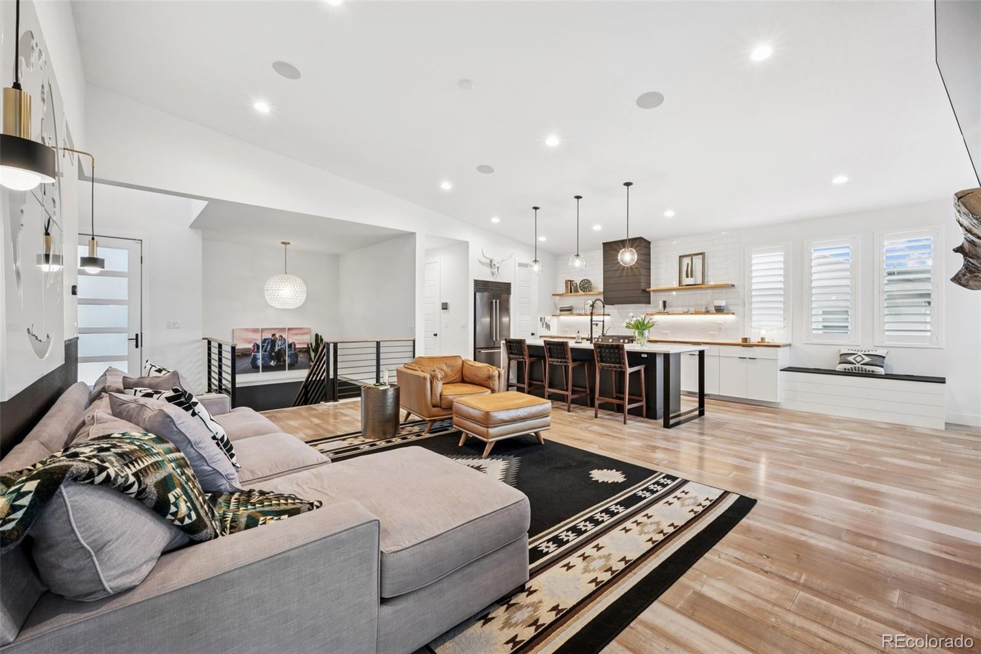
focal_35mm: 15
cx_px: 490
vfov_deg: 77.3
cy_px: 327
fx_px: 409
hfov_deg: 100.4
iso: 100
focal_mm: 15
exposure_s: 1.3
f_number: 11
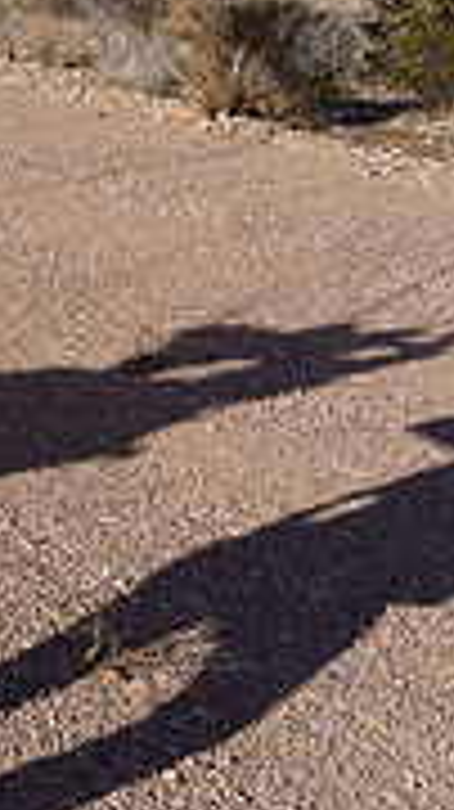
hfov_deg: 12.5
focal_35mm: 81
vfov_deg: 24.8
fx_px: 1737
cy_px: -29
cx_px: -539
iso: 800
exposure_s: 1/2000
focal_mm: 24
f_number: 11
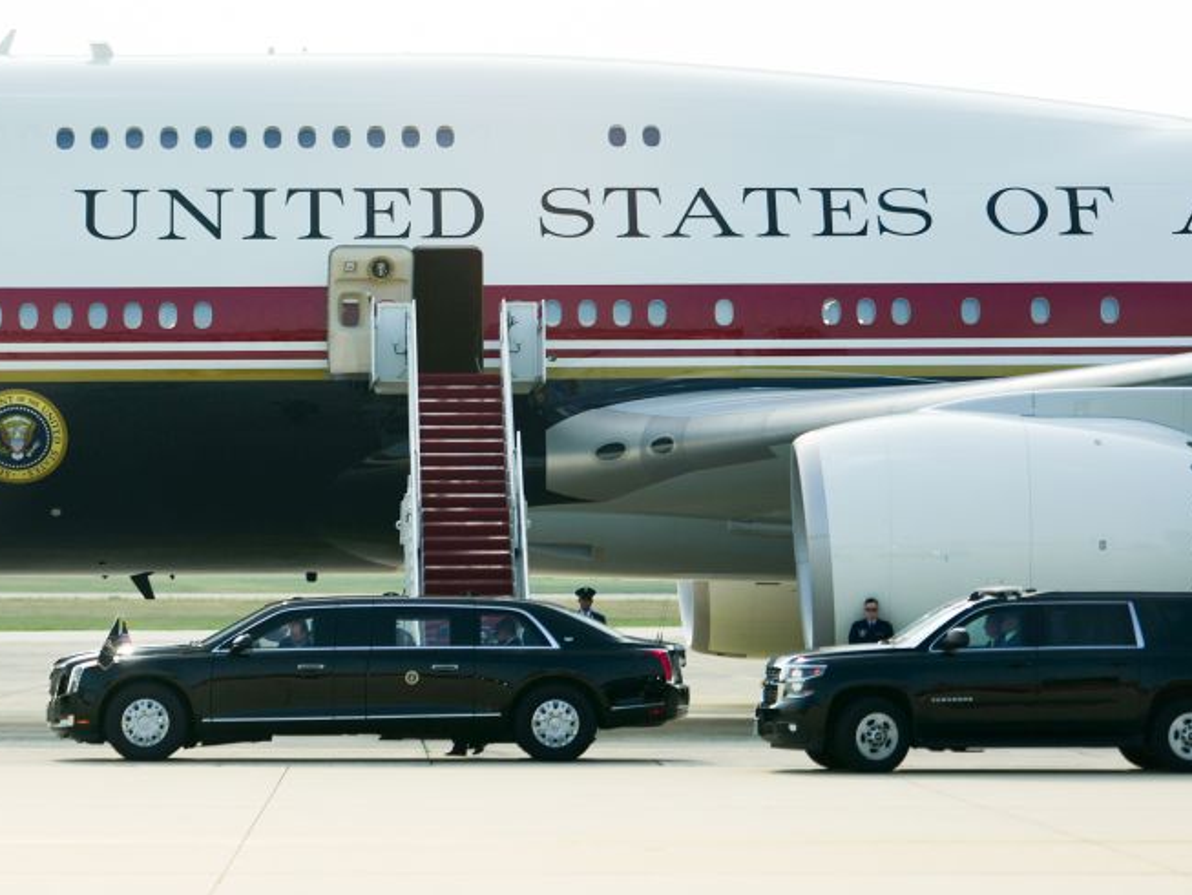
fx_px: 5579
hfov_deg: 12.2
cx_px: 323
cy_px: 436
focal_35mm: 162
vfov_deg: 9.2
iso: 50
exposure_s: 1/1250
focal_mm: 86
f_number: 2
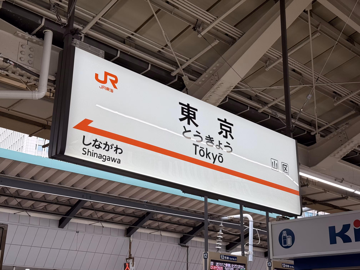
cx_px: 180
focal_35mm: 48
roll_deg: -1.4
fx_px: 499
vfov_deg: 30.3
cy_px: 135
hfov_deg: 39.7
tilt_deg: +18.9
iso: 64
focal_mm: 6.76
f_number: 1.78
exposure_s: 1/427
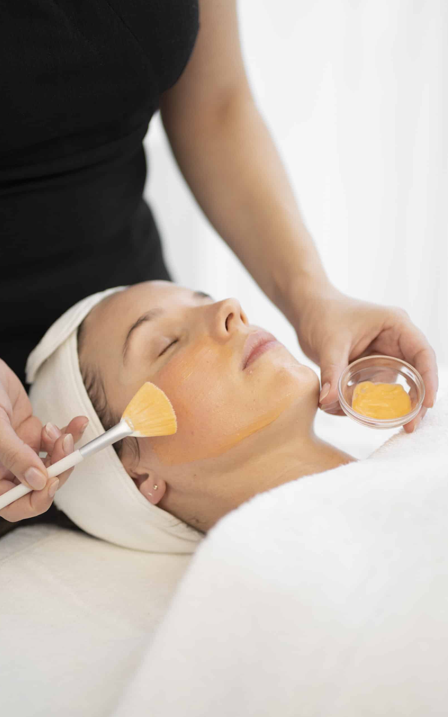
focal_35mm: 87
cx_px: 237
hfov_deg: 15.0
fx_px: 1700
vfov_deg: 23.8
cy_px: 358
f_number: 1.8
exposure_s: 1/100
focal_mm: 85
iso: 400
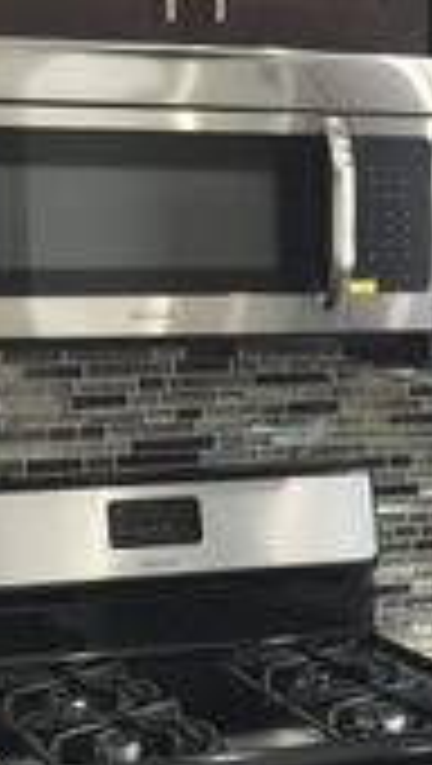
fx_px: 1807
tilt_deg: -7.4
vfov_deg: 23.8
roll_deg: -0.5
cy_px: 495
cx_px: 248
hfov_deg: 13.6
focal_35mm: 89
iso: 40
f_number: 2.2
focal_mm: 4.15
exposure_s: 1/15
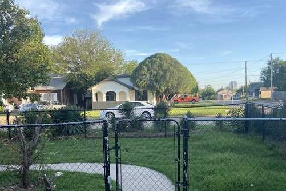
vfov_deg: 36.5
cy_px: 128
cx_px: 176
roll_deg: +0.8
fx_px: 286
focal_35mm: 36
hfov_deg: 52.6
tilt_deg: -6.0
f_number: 1.8
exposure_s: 1/728
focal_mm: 4.25
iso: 32
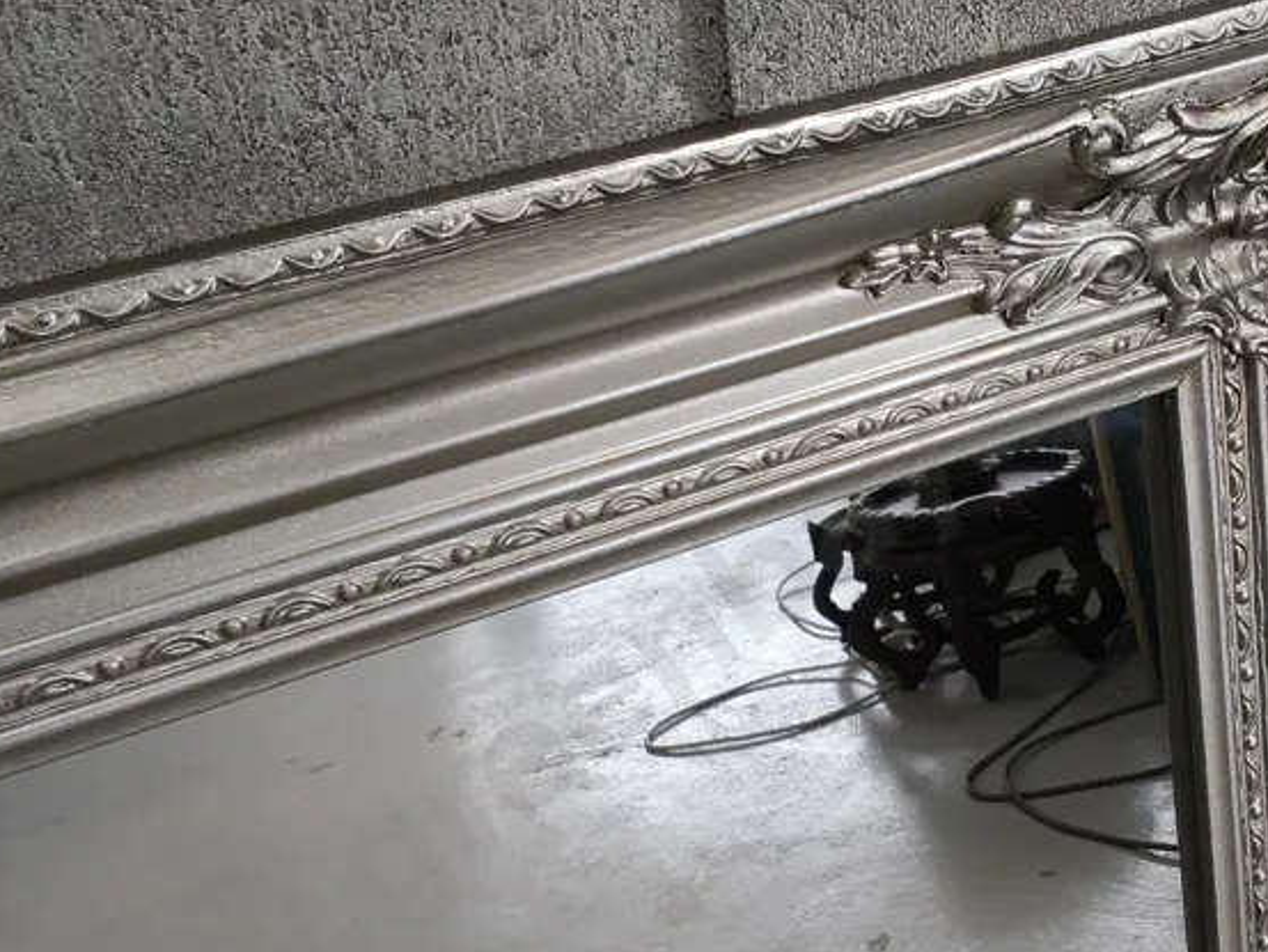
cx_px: 933
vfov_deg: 29.1
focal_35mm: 50
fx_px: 1832
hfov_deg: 37.4
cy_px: 459
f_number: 2
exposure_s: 1/100
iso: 40
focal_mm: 2.87
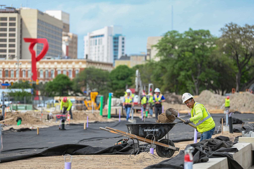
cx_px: 127
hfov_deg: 15.2
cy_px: 84
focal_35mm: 135
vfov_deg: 10.1
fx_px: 952
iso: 100
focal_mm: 135
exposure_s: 1/800
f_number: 2.8
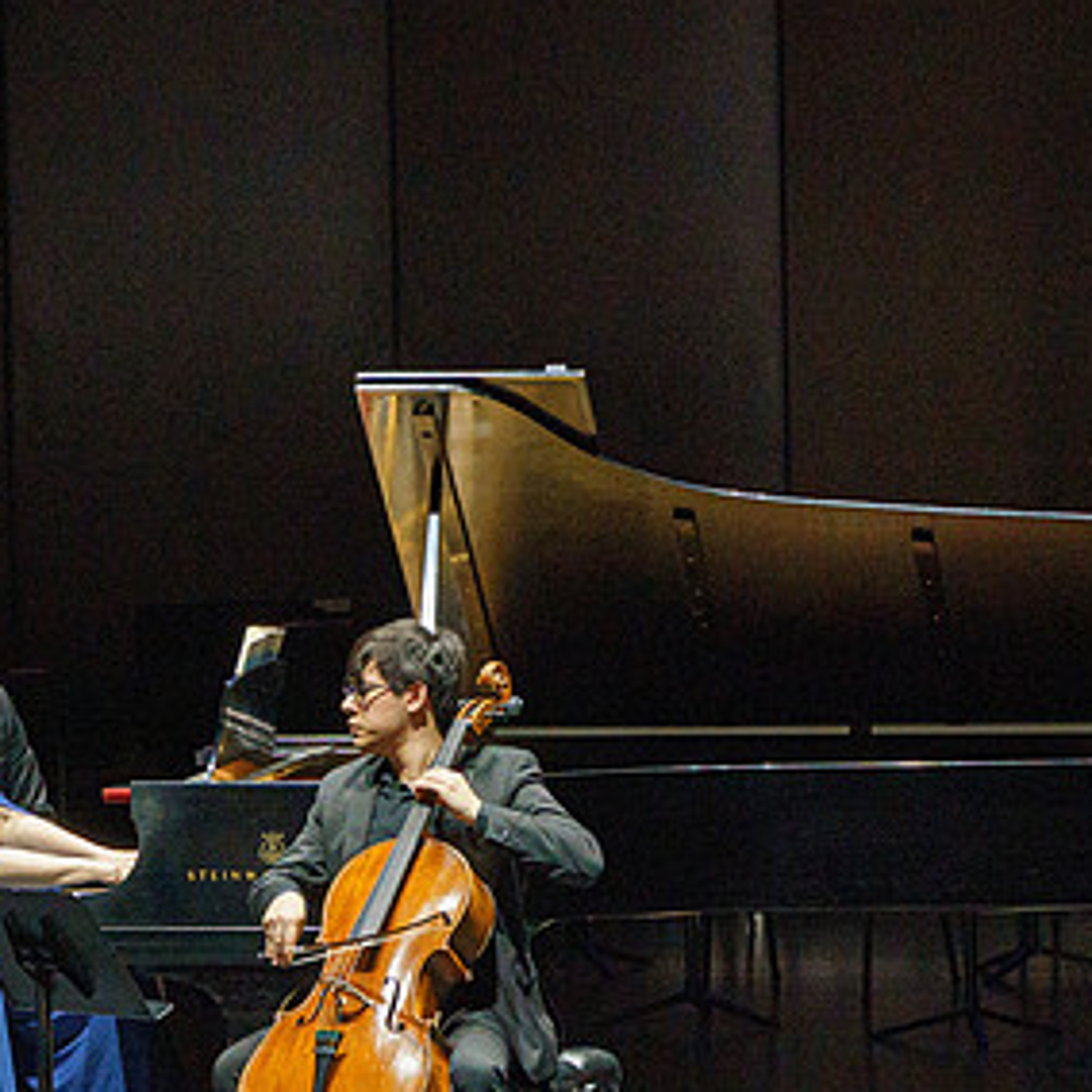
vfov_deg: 4.3
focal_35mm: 407
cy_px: 544
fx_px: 14526
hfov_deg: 4.3
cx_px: 167
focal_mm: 187
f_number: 7.1
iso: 4000
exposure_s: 1/250
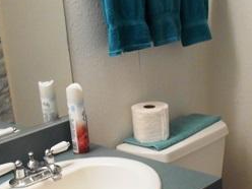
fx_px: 488
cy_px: 154
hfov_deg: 29.0
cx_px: 123
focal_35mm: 67
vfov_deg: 21.6
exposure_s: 1/30
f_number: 3.4
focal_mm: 4.7
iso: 180
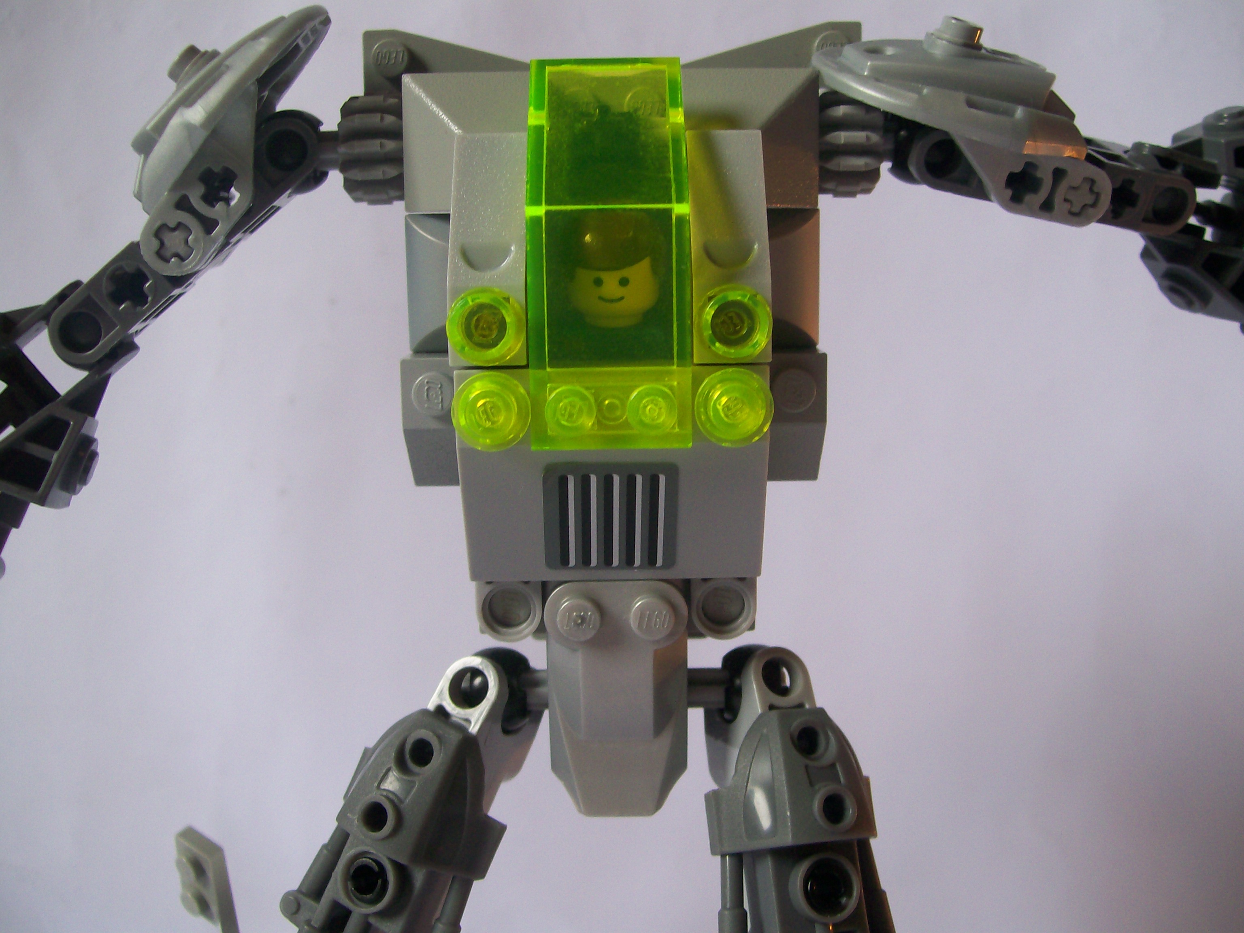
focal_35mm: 36
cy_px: 466
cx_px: 622
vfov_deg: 39.7
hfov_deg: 51.4
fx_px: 1294
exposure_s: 1/90.1
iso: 80
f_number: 2.7
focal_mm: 6
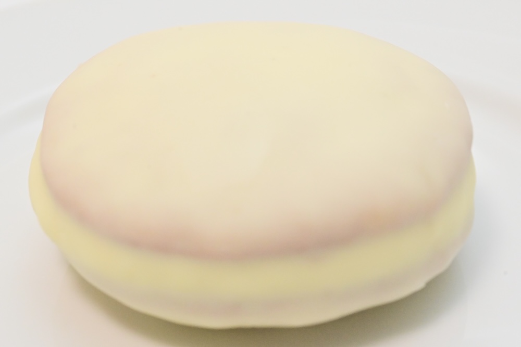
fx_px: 868
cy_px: 174
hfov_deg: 33.4
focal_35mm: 60
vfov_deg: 22.6
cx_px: 260
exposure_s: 1/200
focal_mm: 60
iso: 6400
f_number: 10
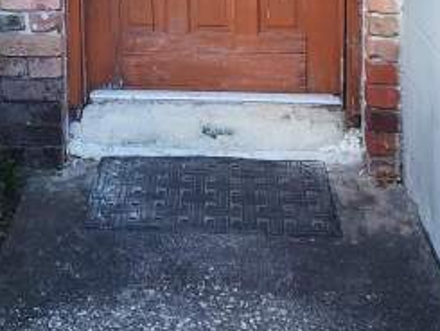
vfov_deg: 18.0
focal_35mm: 75
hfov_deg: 25.7
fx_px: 954
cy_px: -133
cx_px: 113
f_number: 1.8
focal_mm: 6.4
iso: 100
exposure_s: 1/180
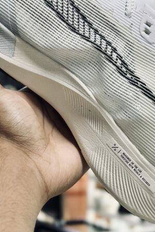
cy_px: 83
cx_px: 98
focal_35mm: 104
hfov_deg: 13.2
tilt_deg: +1.4
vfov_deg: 19.6
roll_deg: -0.1
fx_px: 671
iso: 80
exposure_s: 1/100
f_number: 1.78
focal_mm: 6.86
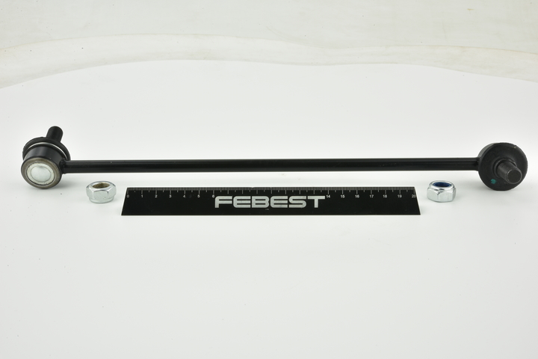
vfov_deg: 22.6
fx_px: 897
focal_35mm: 60
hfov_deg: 33.4
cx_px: 269
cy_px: 180
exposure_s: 1/2.5
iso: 64
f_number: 29
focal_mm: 60
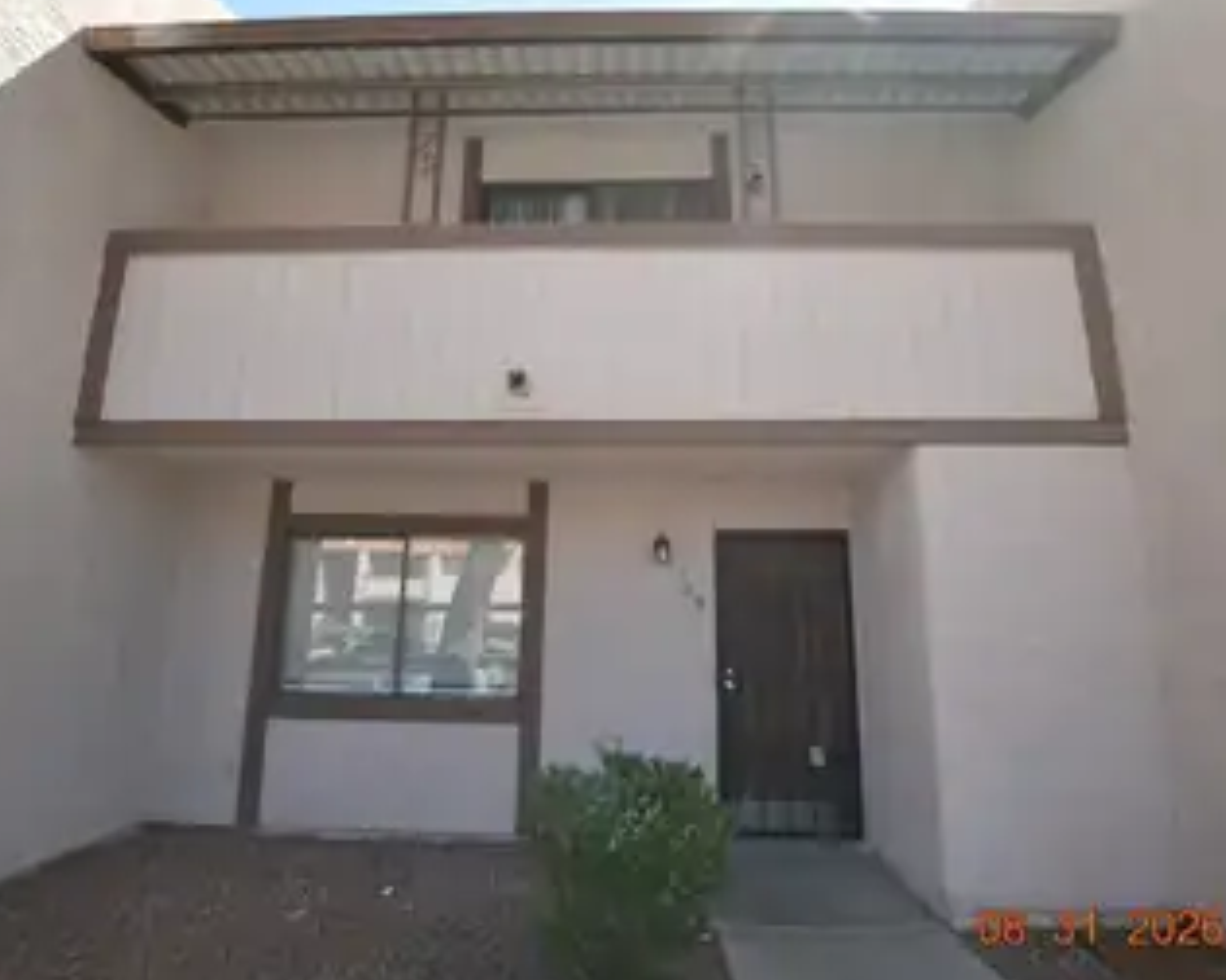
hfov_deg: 68.1
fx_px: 907
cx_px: 592
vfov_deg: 56.8
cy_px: 486
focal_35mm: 25
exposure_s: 1/125
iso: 100
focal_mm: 14
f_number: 5.6
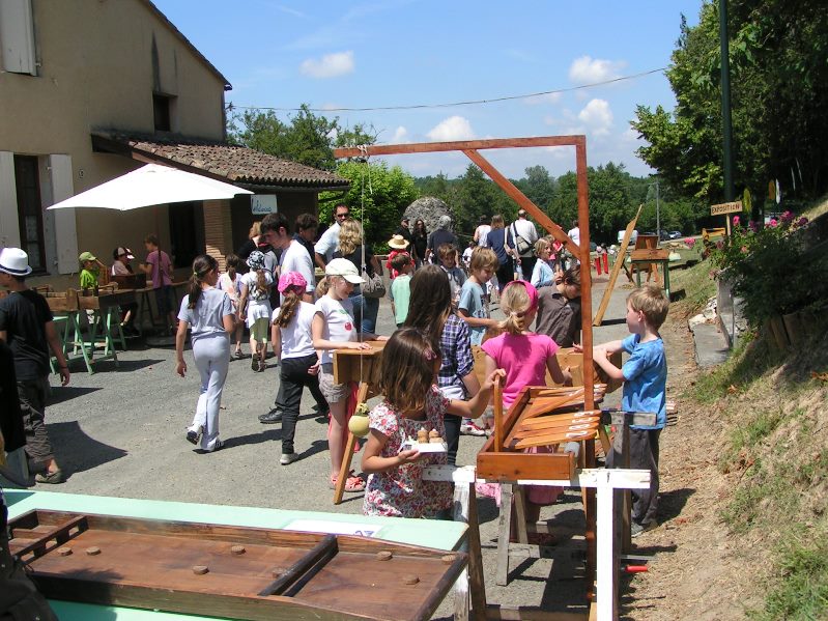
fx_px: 909
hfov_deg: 49.0
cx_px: 414
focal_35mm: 38
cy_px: 310
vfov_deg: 37.7
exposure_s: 1/400
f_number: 5.6
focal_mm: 5.8
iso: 50
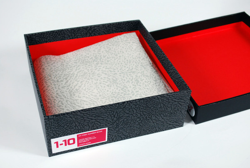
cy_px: 84
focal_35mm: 51
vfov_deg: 26.6
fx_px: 355
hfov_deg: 38.8
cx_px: 125
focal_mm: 34
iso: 400
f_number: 5.6
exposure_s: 1/100
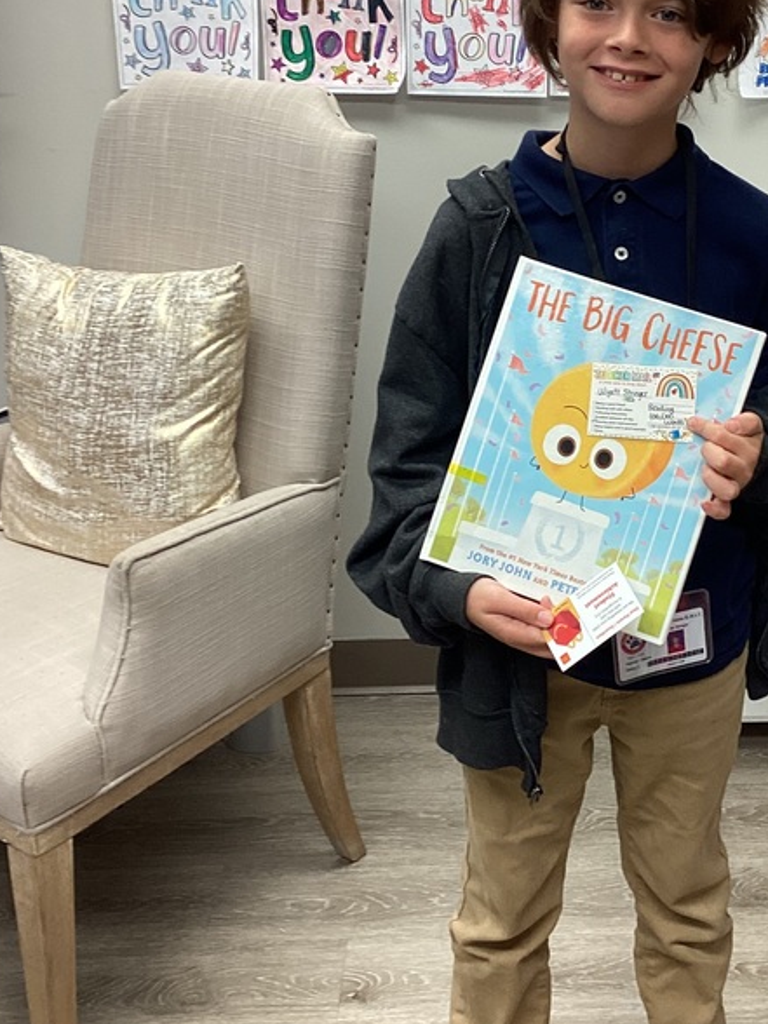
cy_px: 381
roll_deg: +0.6
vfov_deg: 35.3
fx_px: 1597
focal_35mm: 54
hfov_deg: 26.6
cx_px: 587
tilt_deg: -18.0
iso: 64
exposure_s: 1/60
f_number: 2.4
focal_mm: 3.3
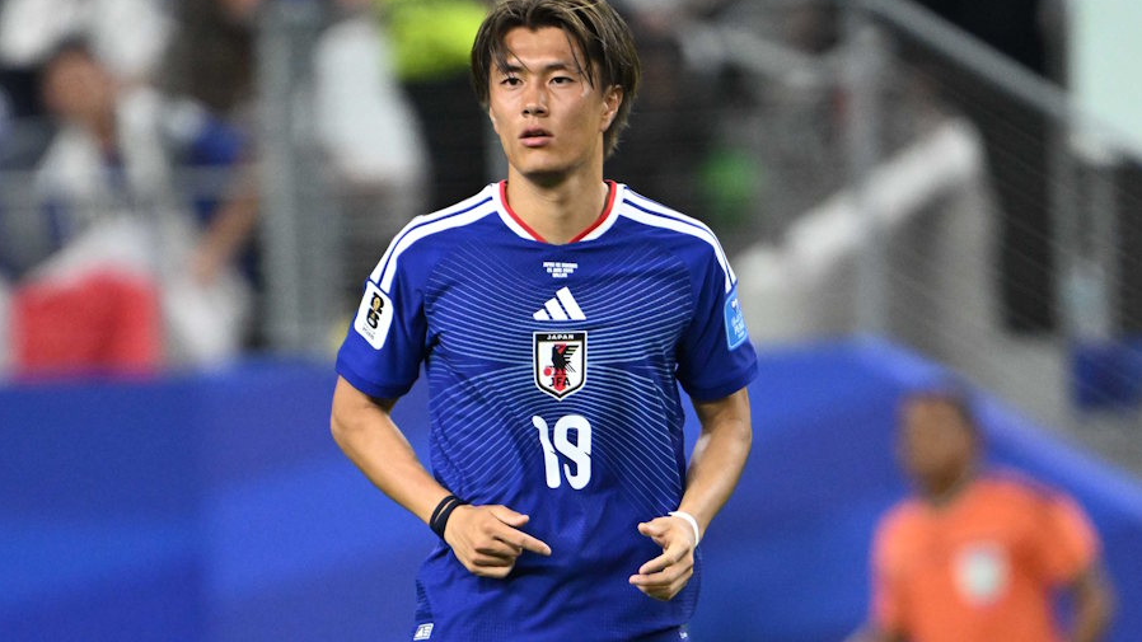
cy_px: 352
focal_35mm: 588
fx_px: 17804
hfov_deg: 3.7
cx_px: 571
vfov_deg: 2.1
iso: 5000
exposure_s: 1/1600
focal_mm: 560
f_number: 4
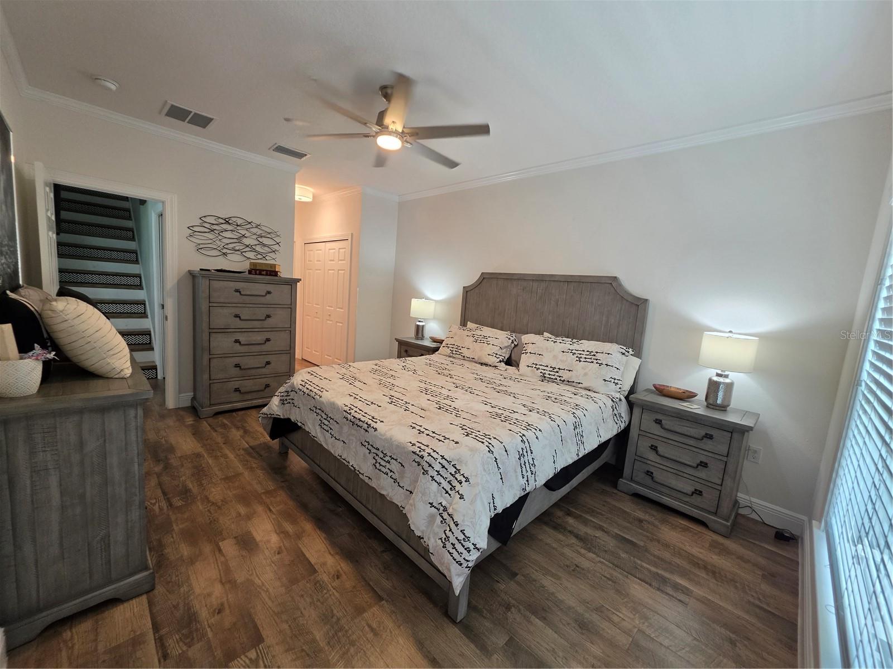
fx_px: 335
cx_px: 446
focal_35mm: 13
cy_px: 334
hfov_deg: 106.2
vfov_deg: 89.9
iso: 125
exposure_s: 1/120
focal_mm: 2.2
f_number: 1.9
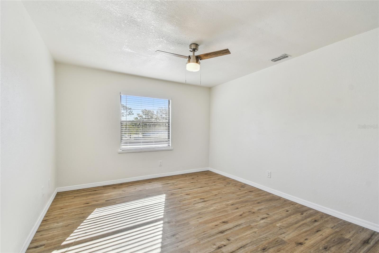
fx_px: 158
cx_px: 190
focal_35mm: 15
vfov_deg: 77.3
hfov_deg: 100.4
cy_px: 126
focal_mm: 10
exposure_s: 1/125
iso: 100
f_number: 7.1
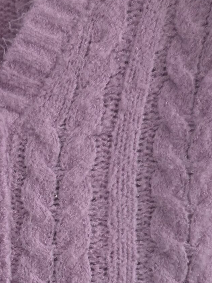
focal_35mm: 56
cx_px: -35
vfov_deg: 32.8
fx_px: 457
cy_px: 249
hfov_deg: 24.0
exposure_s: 1/60
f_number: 1.8
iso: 800
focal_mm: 5.4
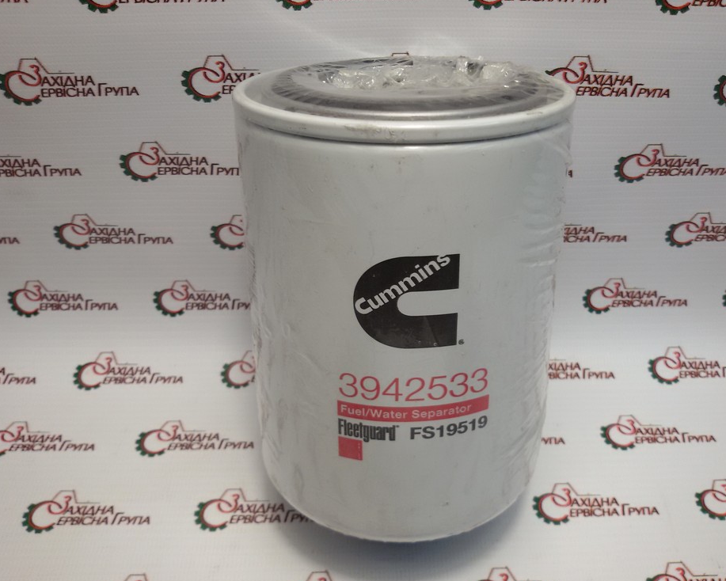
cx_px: 392
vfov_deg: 44.6
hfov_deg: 54.1
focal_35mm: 33
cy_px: 294
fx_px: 709
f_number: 2.4
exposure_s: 1/50
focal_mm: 2.93
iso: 40
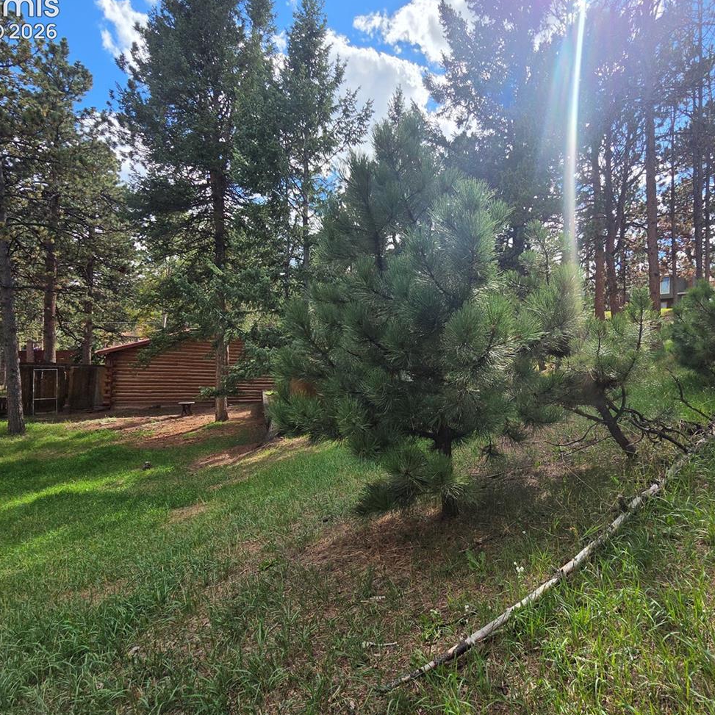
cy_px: 345
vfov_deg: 83.9
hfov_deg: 83.8
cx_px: 387
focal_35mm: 17
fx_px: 397
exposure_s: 1/2969
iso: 100
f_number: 2.2
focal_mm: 2.2
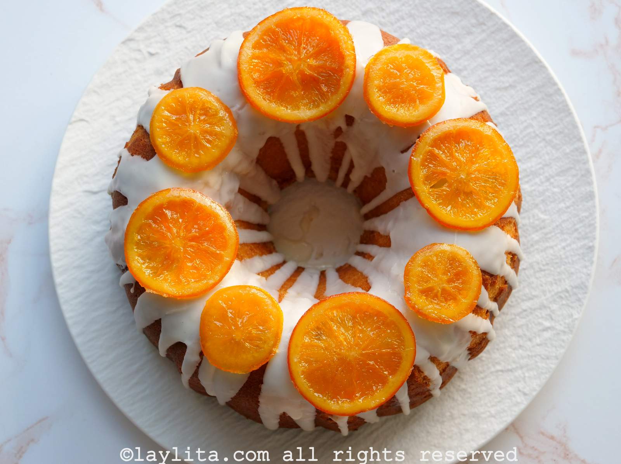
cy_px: 232
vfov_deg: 29.1
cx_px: 310
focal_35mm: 50
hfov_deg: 38.2
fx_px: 896
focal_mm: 25
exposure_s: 1/60
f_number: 3.5
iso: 400
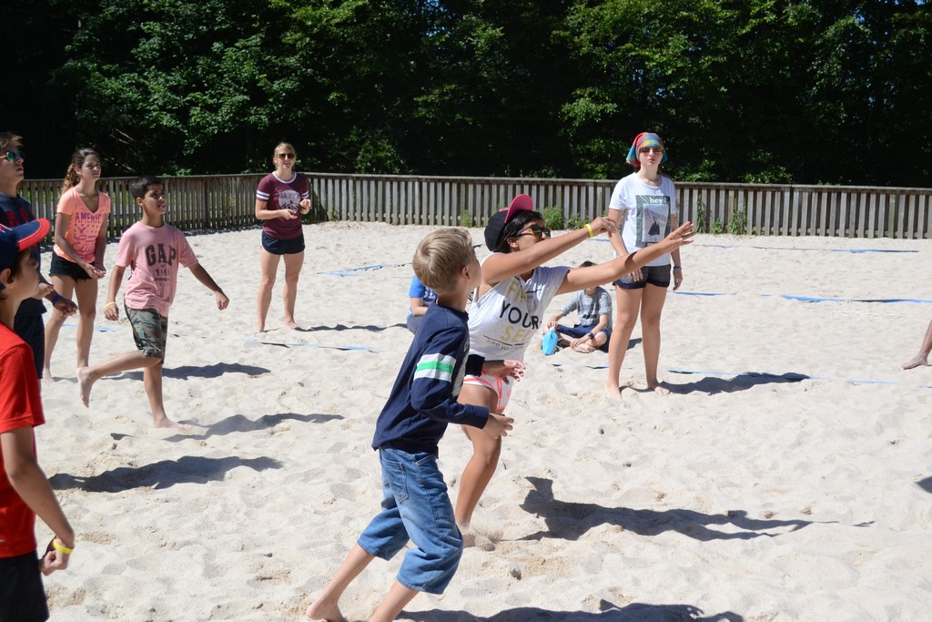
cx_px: 466
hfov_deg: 43.6
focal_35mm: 45
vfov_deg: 29.9
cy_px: 311
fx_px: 1165
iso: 800
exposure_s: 1/4000
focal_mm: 30
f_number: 5.6
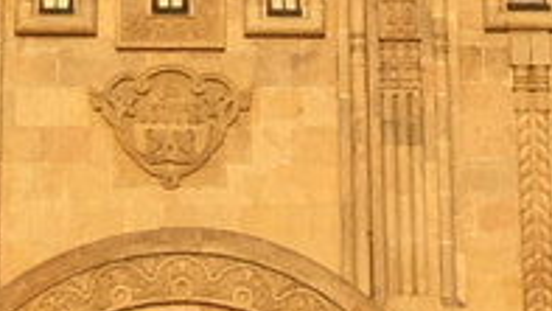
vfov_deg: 4.4
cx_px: 137
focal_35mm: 256
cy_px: -883
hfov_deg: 8.4
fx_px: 3749
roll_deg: +0.1
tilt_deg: +23.9
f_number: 2.2
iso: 25
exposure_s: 1/761
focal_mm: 4.15
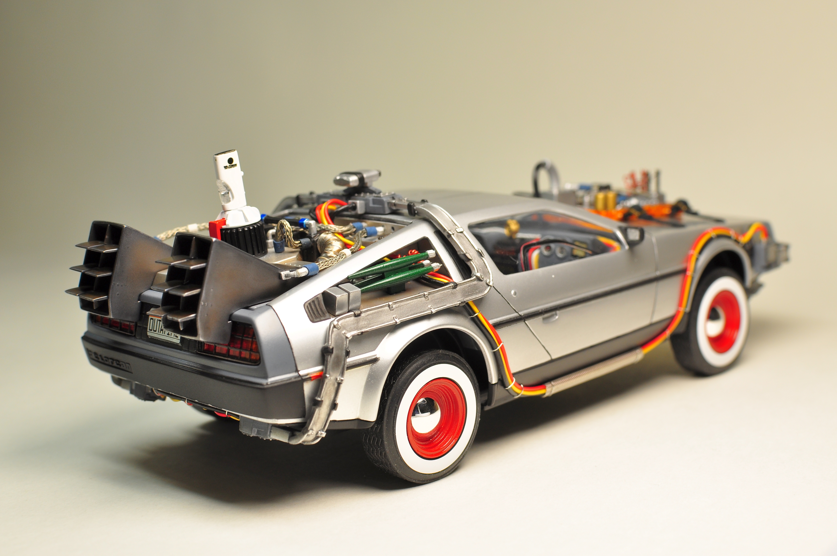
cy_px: 278
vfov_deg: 25.7
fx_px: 1219
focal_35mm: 52
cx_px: 418
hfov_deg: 37.9
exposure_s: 1/80
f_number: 7.1
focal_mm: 35
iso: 200
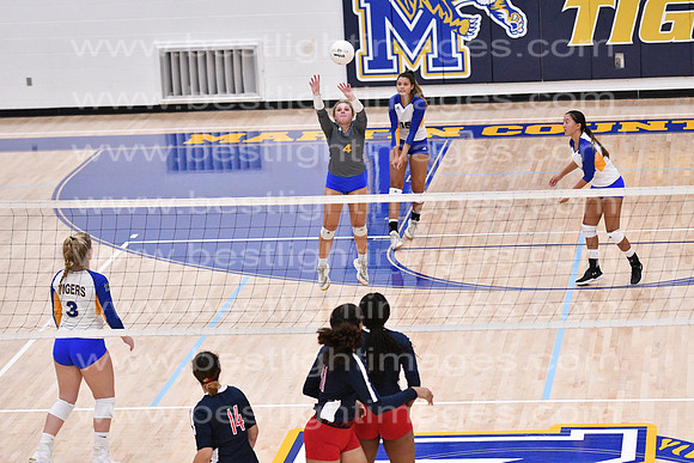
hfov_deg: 14.9
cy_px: 232
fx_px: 2661
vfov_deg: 9.9
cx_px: 347
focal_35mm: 138
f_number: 3.2
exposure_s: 1/1000
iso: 6400
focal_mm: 92
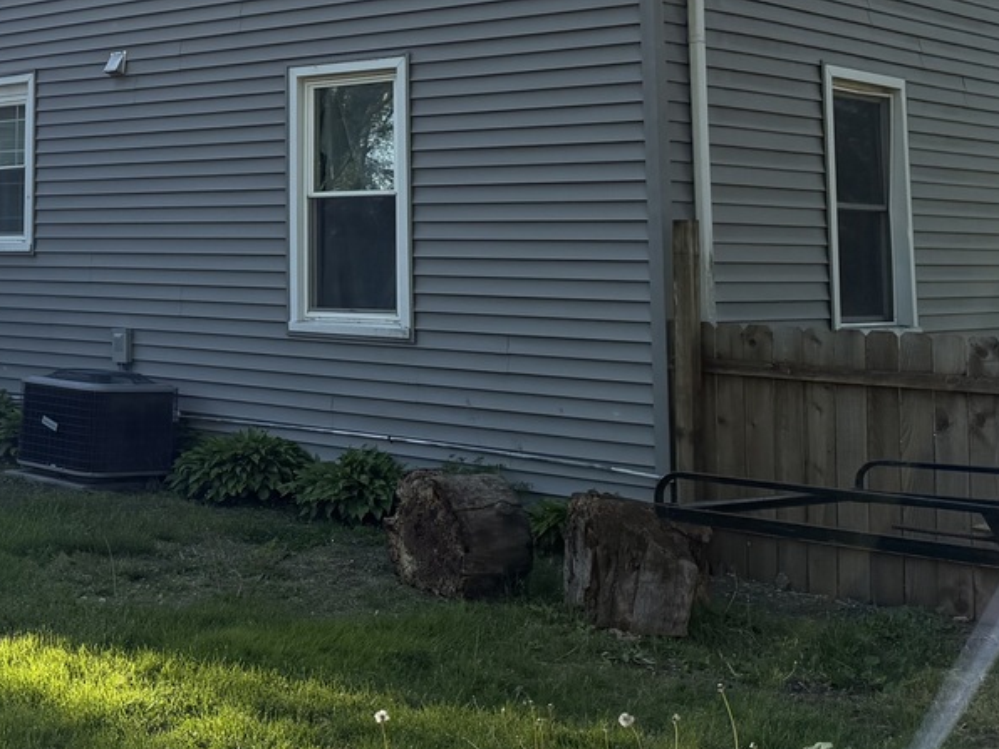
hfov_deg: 31.5
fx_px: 1674
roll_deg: -0.4
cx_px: 82
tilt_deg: +4.8
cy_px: 97
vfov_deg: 24.6
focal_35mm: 58
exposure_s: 1/1901
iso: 100
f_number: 1.78
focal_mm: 6.76
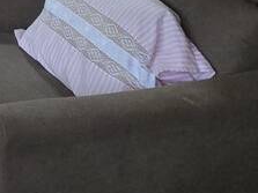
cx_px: -260
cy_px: -257
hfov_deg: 17.0
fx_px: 626
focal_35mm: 84
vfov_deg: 13.4
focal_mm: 2.2
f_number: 2.2
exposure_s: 1/60
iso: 800
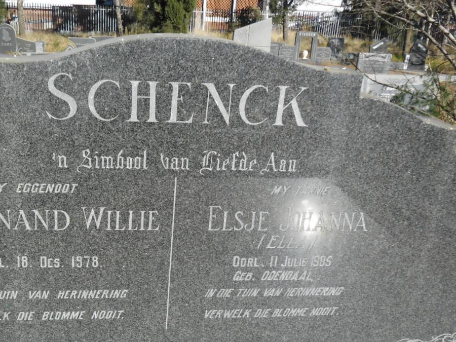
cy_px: 203
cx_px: 161
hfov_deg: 50.6
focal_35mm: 36
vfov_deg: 39.5
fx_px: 474
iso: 80
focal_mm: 4.9
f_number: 3.5
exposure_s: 1/789
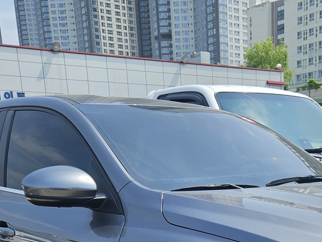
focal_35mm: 55
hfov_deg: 34.3
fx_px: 512
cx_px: 235
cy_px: 289
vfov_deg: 24.2
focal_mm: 5.4
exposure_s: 1/1480
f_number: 1.8
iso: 25
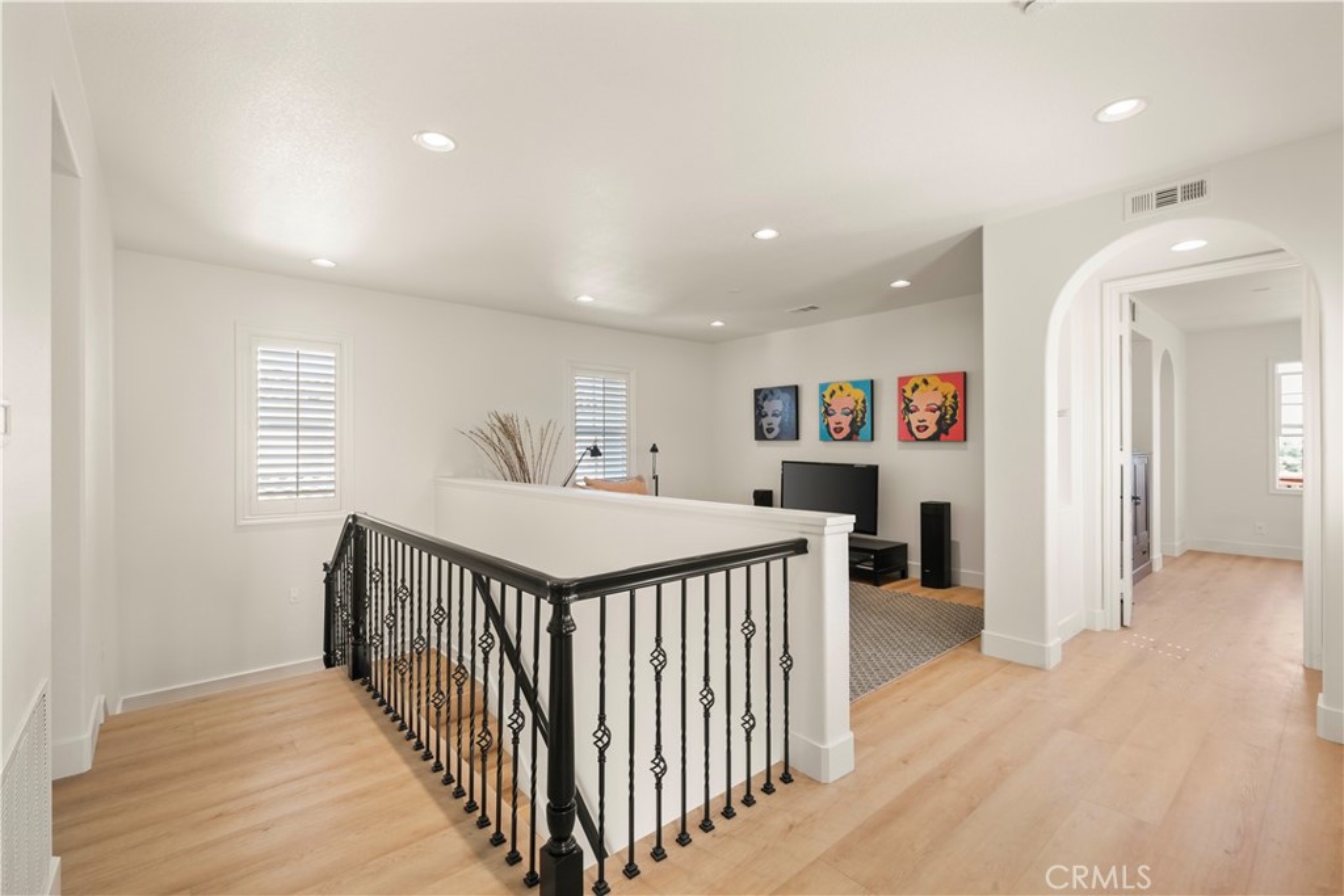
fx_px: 560
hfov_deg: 100.4
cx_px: 672
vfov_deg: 77.3
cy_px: 448
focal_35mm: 15
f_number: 4
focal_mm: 10
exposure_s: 1/15
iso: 125
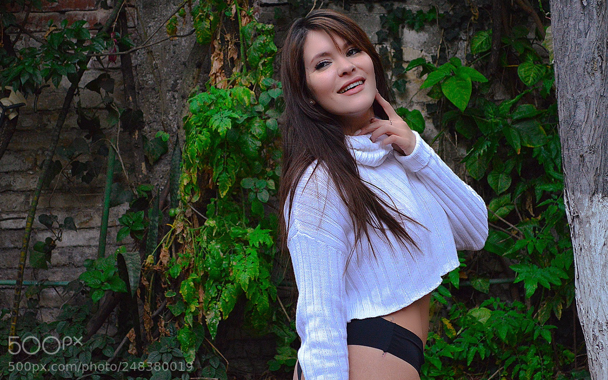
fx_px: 1467
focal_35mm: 89
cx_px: 304
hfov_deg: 23.4
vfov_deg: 14.8
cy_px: 185
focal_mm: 55
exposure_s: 1/400
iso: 1600
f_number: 5.6
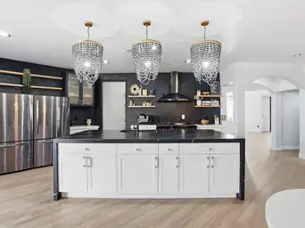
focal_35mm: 18
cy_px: 116
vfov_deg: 71.5
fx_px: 158
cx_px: 152
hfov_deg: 87.8
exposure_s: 1/50
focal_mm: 16
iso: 400
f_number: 9
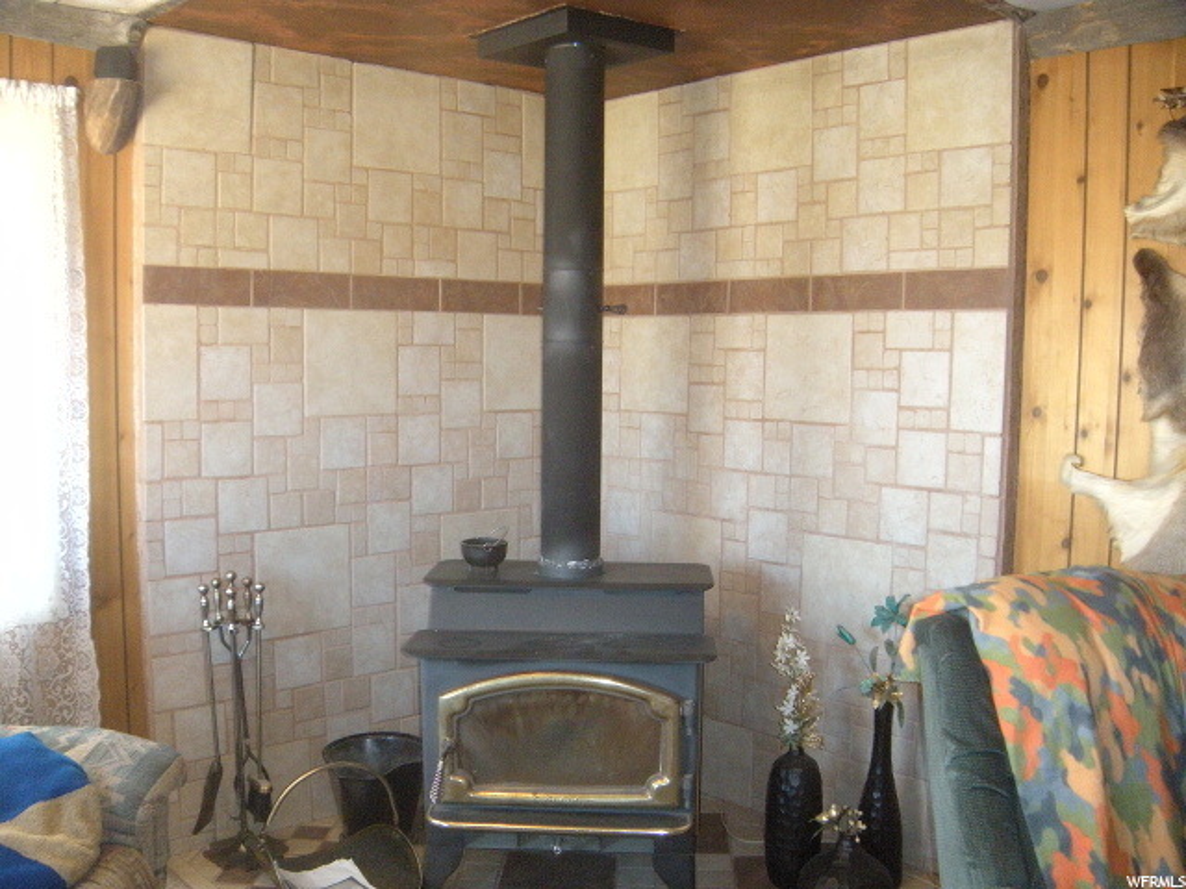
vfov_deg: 40.7
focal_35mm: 35
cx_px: 593
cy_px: 444
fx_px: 1199
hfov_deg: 52.6
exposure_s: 1/30
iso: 400
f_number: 3.8
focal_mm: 5.9
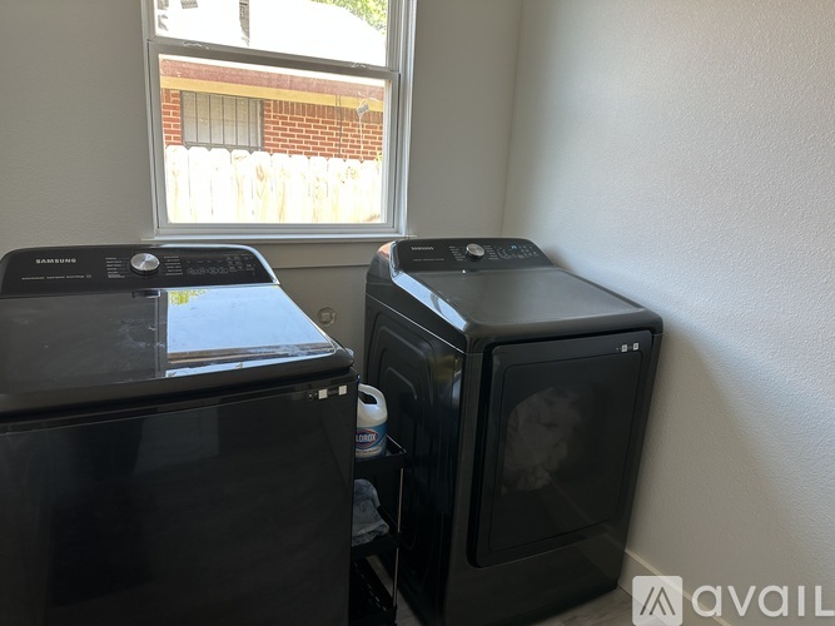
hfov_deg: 71.6
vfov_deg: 56.8
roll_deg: -4.2
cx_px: 418
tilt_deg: -13.4
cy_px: 313
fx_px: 579
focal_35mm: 24
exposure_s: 1/121
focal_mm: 6.86
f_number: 1.78
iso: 125
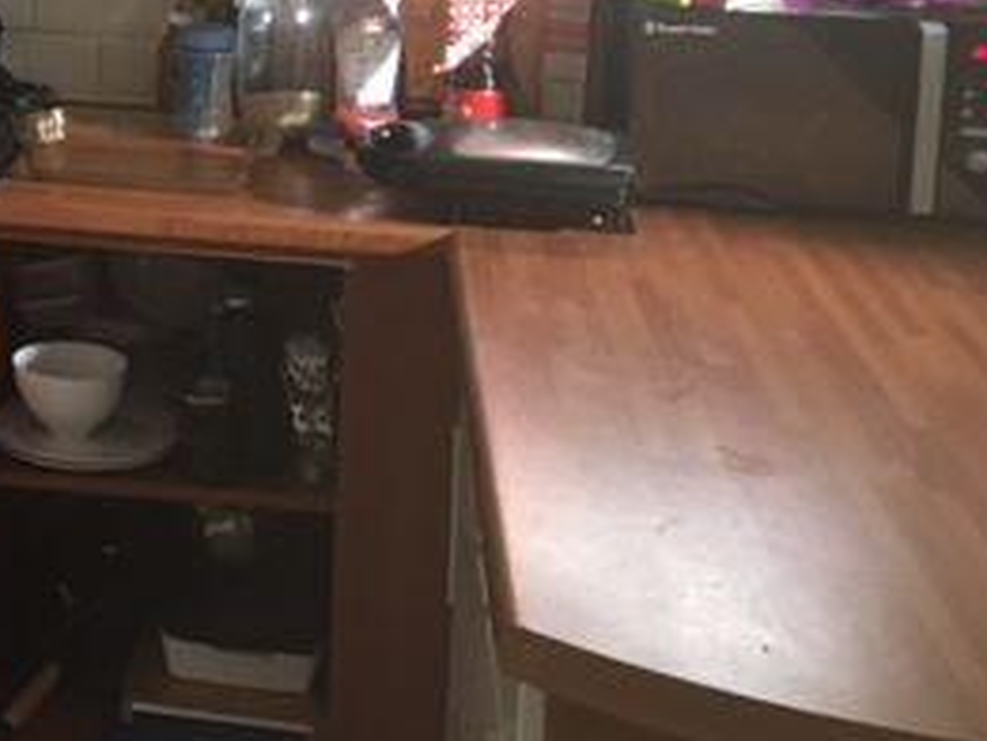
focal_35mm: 71
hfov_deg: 25.3
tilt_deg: -7.4
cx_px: -110
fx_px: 2025
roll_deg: -0.6
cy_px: -68
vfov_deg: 19.9
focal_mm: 4.15
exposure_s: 1/20
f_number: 2.2
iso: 200
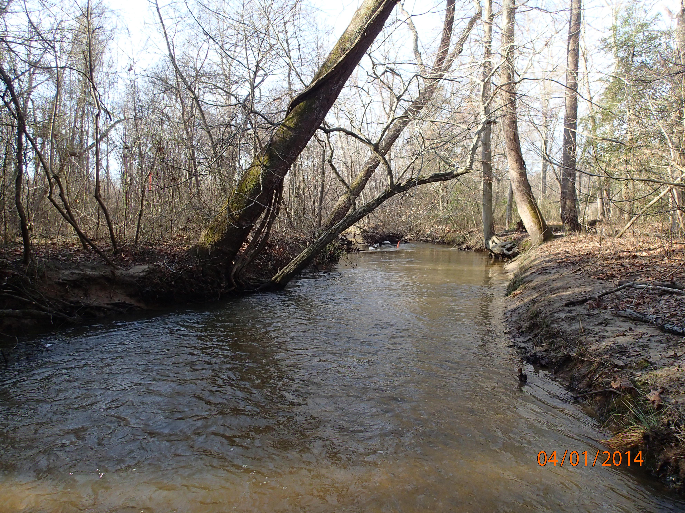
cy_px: 256
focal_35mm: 25
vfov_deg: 54.9
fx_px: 495
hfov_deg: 69.4
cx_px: 342
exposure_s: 1/500
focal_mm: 4.5
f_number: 2.8
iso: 250
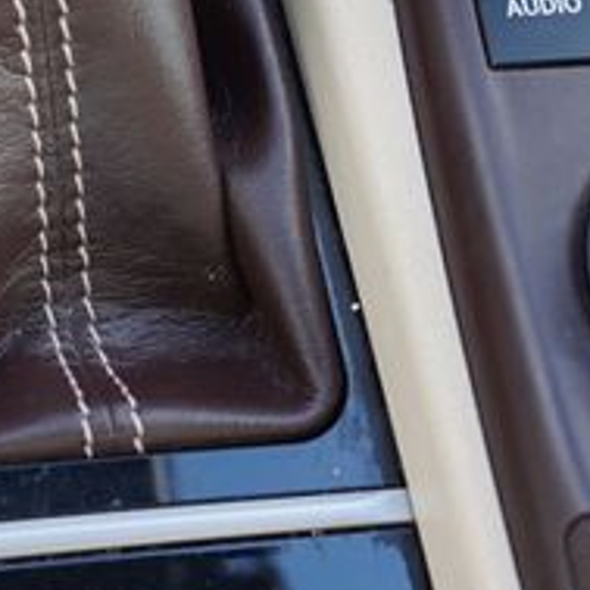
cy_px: 3
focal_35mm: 95
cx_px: 231
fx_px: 1832
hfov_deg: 18.3
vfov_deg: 17.9
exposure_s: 1/60
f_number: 4
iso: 200
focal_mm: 22
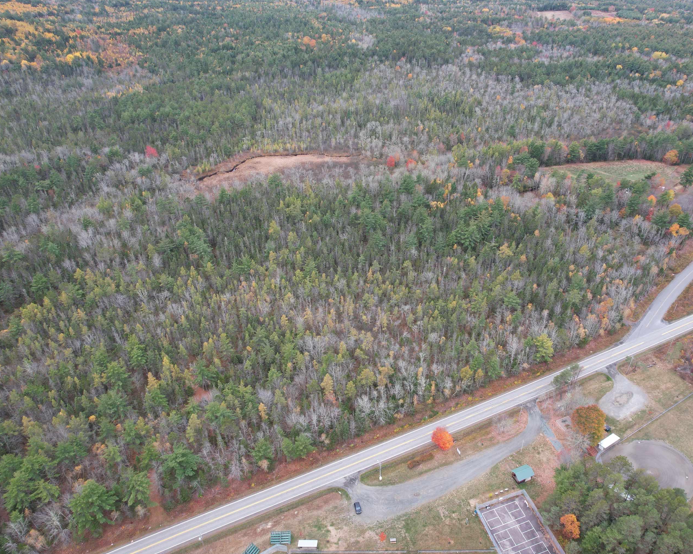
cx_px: 396
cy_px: 276
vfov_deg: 56.8
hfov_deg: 67.8
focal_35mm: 25
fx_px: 513
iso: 100
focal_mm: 8.38
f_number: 2.8
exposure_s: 1/100
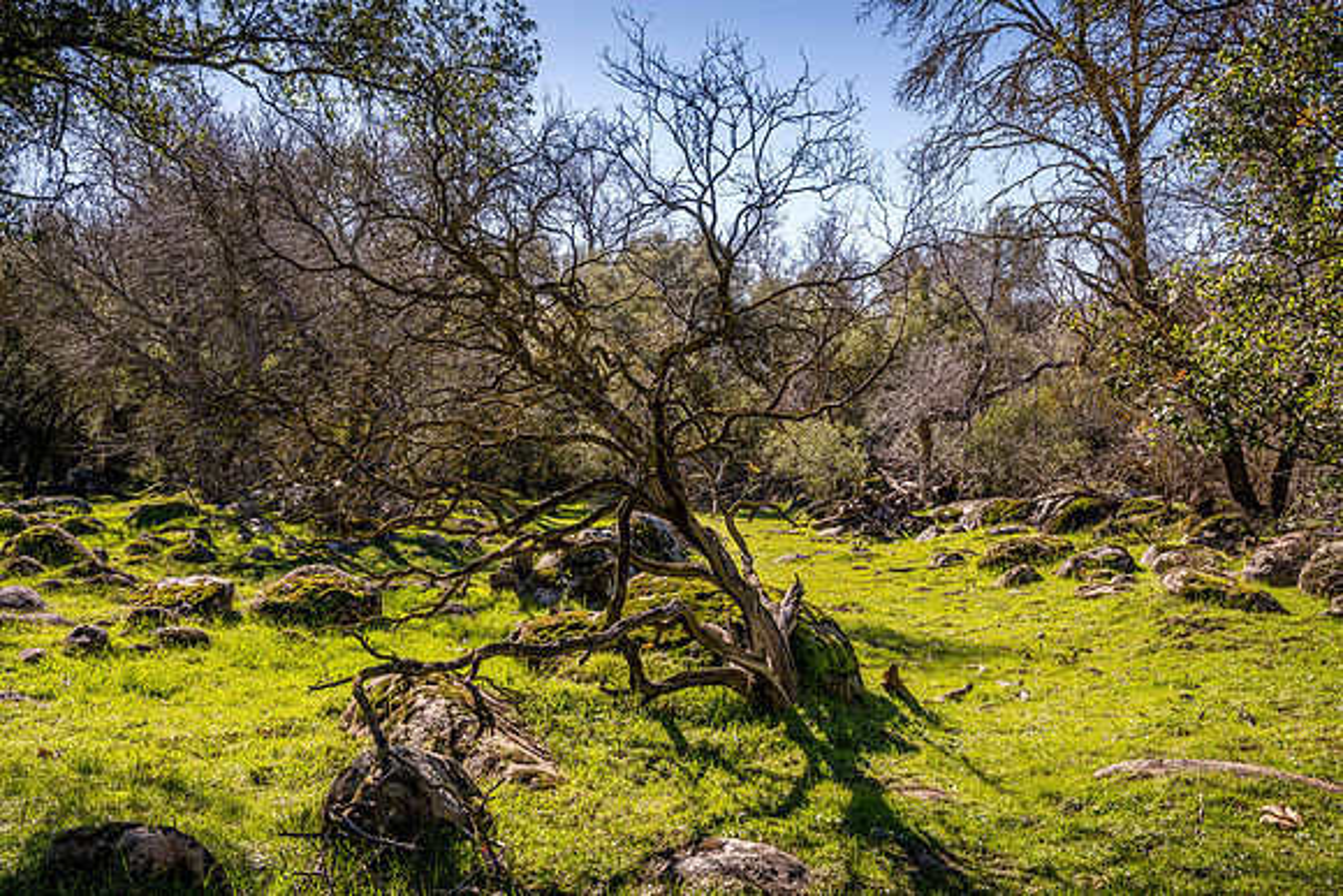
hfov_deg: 57.2
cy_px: 448
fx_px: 1231
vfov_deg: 40.0
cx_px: 672
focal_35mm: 33
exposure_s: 1/25
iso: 64
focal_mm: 33
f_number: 9
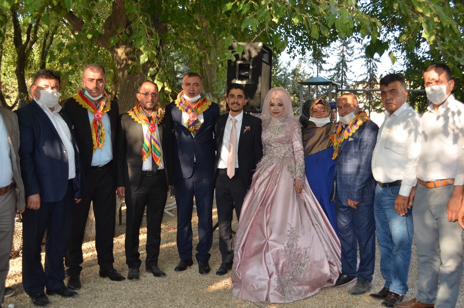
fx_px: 502
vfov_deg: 34.1
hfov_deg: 49.6
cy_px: 154
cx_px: 232
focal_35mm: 39
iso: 250
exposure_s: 1/125
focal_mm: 26
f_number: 4.2
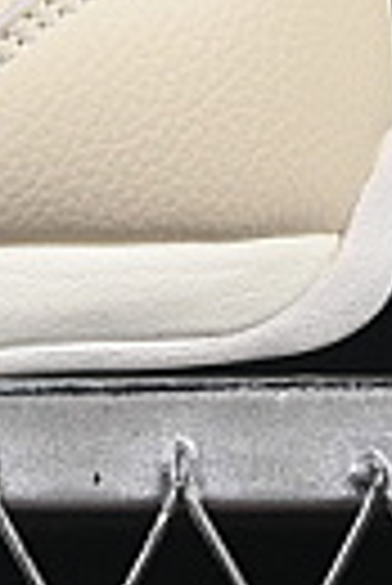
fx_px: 7493
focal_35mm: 460
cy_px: -371
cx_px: -712
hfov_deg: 3.0
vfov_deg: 4.4
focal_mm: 50
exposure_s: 1/80
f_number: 8
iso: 160
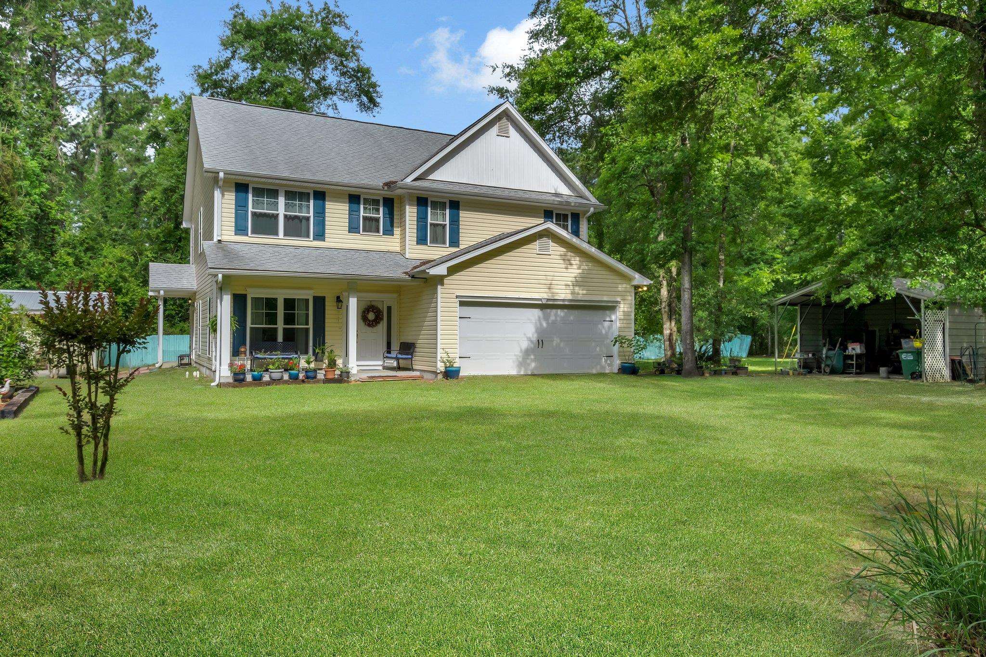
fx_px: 630
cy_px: 328
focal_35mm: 23
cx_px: 493
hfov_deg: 76.1
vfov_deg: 55.1
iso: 320
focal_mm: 15.1
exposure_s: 1/950
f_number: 8
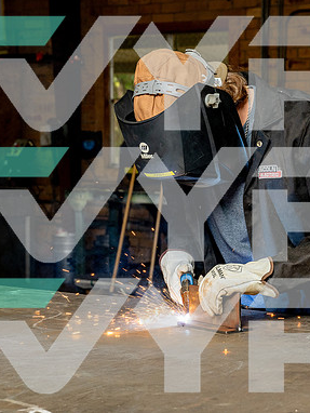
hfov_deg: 15.0
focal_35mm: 98
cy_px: 205
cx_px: 231
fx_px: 1169
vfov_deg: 20.0
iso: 1600
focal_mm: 66
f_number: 8
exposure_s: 1/250
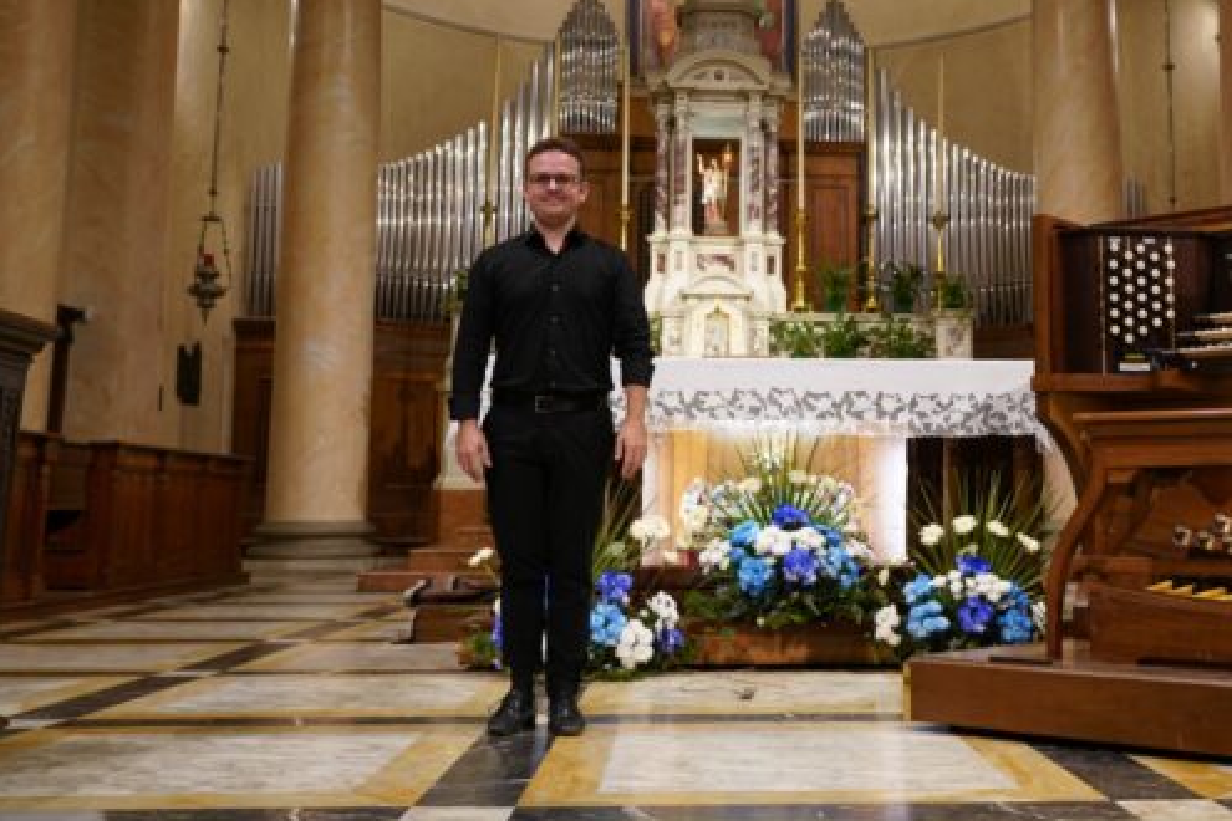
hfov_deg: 45.8
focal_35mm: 42
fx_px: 1437
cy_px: 292
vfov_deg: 31.7
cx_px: 806
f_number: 4
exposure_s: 1/40
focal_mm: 32
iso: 800
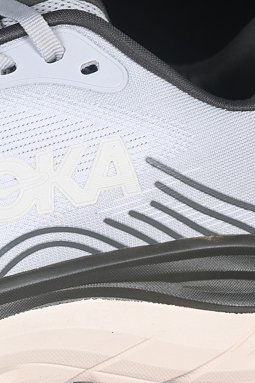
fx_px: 1360
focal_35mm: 128
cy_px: 186
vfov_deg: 16.0
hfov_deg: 10.7
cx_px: 24
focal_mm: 50
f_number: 7.1
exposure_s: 1/80
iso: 160
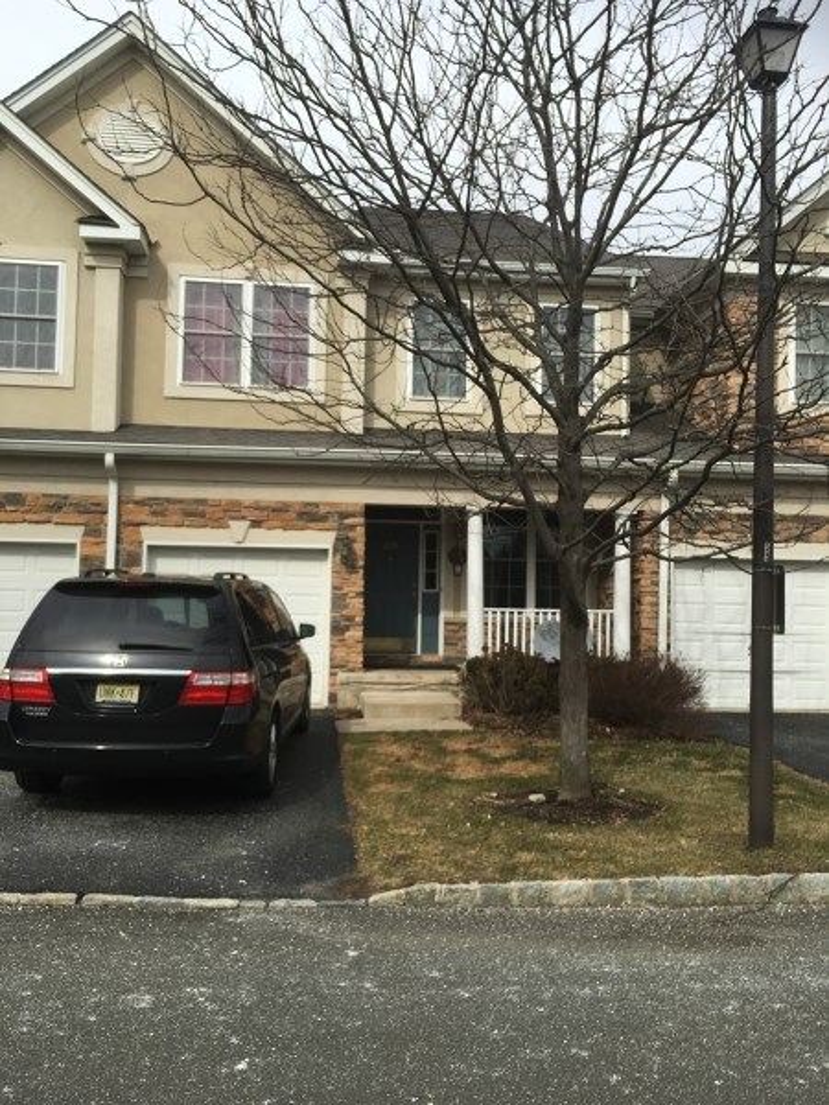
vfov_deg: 61.7
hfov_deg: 48.2
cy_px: 552
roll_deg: -0.5
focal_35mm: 29
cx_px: 414
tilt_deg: +2.7
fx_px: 926
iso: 25
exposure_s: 1/1282
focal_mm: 4.15
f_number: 2.2
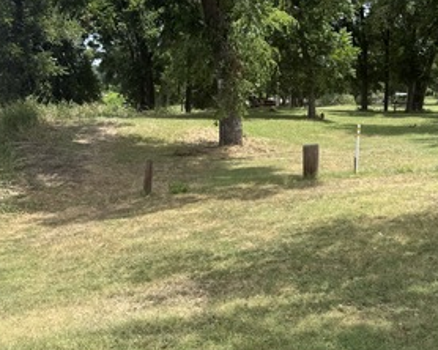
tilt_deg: -11.5
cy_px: 219
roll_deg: -2.5
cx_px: 254
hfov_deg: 34.7
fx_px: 700
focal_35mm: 54
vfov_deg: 28.0
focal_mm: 6.76
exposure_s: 1/2703
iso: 80
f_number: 1.78
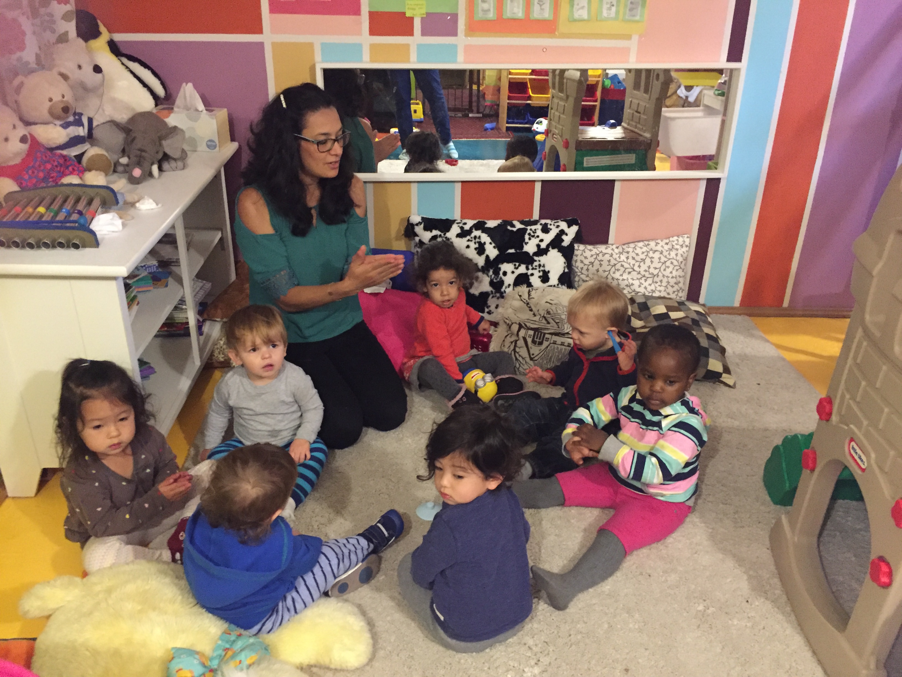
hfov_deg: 61.7
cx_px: 451
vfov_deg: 48.2
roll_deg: -1.9
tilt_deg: -25.3
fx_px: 756
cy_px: 338
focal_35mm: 29
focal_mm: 4.15
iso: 400
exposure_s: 1/15
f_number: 2.2
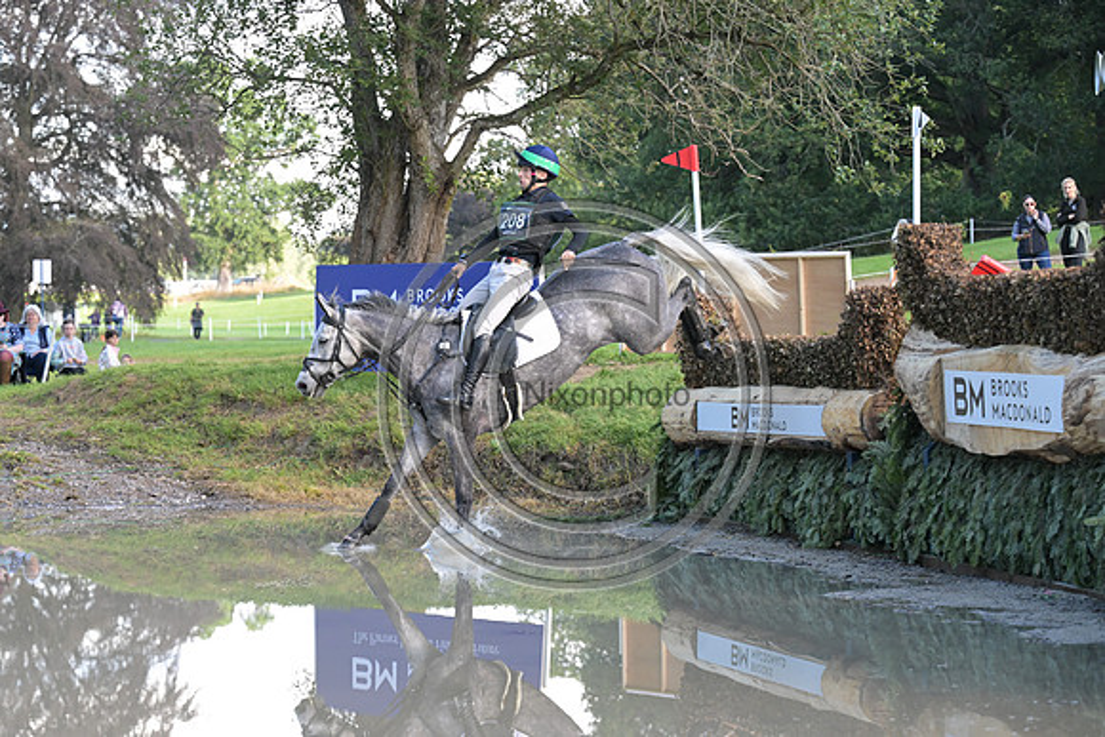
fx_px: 3531
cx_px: 552
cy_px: 368
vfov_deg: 11.9
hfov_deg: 17.8
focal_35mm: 115
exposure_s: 1/1250
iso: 2800
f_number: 5
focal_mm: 115
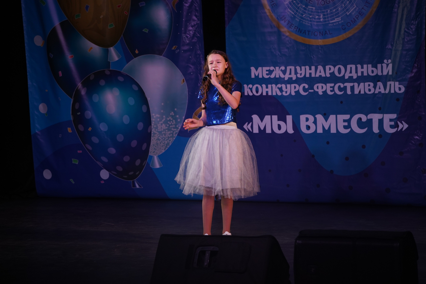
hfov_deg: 15.1
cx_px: 213
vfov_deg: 10.1
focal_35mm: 136
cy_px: 142
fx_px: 1609
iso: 1600
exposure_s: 1/250
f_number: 5.6
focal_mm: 136
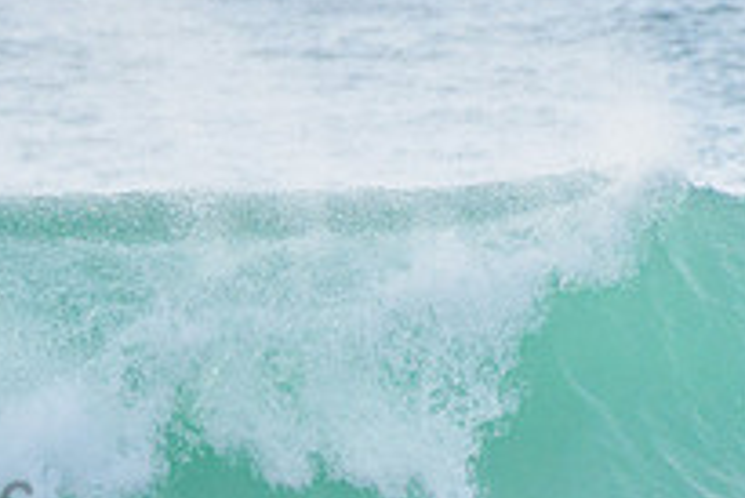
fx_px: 35805
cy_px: 449
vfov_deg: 0.8
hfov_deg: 1.2
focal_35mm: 1729
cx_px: -258
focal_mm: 500
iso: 360
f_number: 5.6
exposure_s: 1/2000
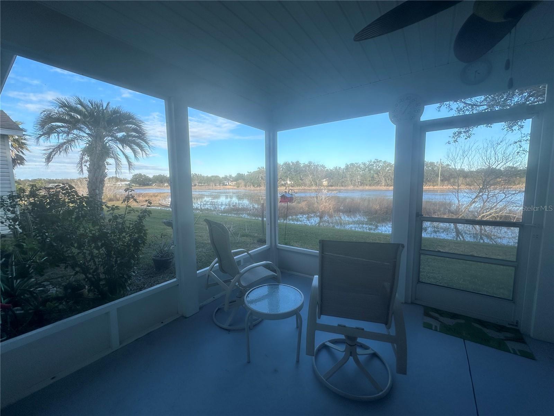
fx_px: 224
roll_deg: +0.7
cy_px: 208
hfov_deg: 102.1
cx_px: 277
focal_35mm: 14
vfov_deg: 85.7
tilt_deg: -6.3
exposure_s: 1/465
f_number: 2.2
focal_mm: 2.22
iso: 40
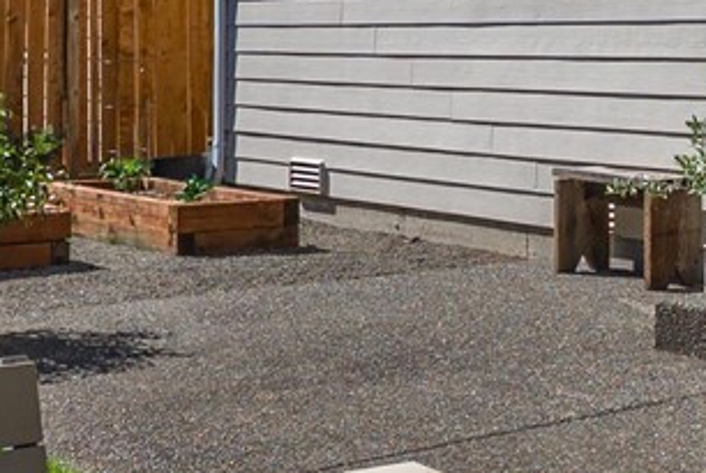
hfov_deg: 23.9
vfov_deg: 16.2
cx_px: 610
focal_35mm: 83
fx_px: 1630
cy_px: 2
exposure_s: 1/320
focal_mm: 15
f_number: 7.1
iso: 80
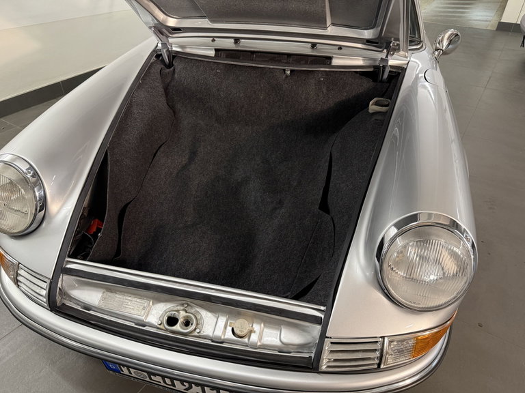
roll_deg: -0.7
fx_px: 364
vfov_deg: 56.8
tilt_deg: -34.5
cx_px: 262
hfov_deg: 71.6
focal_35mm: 24
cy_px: 196
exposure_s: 1/50
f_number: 1.78
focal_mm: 6.76
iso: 320
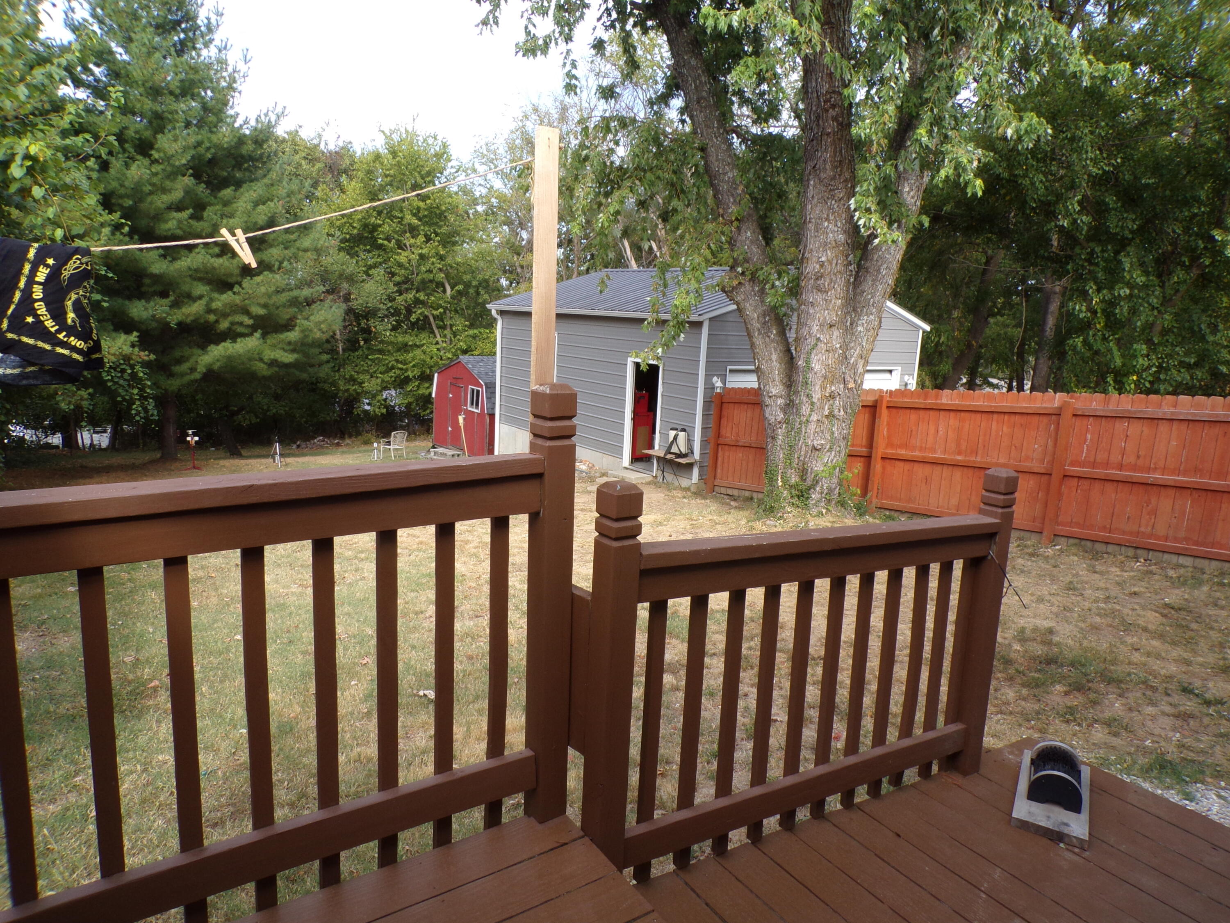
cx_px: 615
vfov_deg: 56.8
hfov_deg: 71.6
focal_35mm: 24
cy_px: 462
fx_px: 853
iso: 80
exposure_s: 1/90
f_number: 5.8
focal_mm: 4.3
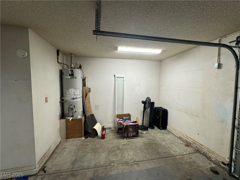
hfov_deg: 102.1
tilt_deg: -4.2
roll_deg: -0.8
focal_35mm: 14
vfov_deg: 85.7
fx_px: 97
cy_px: 90
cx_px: 120
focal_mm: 2.22
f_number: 2.2
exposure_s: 1/120
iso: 125
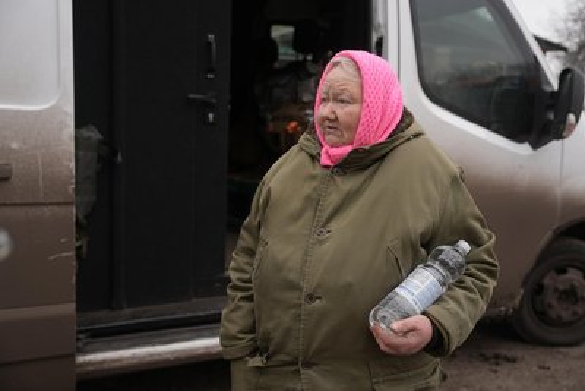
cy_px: 196
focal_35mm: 33
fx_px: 536
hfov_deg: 57.2
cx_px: 292
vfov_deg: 40.0
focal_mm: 33
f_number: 2.8
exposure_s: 1/1000
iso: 200
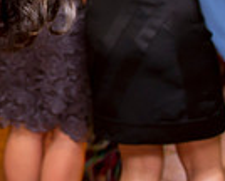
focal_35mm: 140
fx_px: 935
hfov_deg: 12.5
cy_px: -125
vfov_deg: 10.5
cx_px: -189
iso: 1000
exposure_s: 1/60
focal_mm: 24
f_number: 2.8
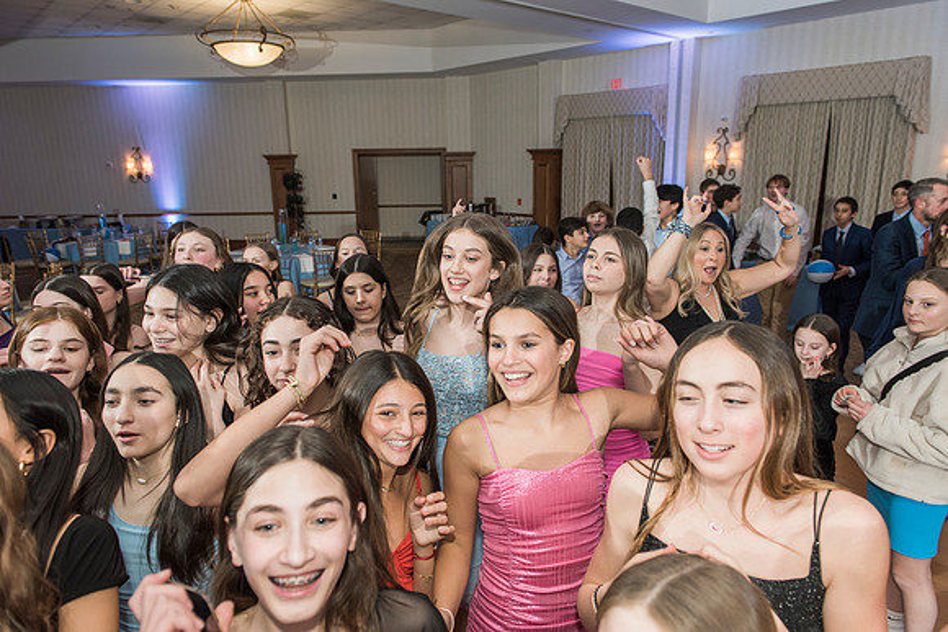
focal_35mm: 24
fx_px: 632
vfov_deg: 53.2
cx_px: 474
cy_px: 316
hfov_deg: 73.7
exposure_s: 1/100
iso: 1000
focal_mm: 24
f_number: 4
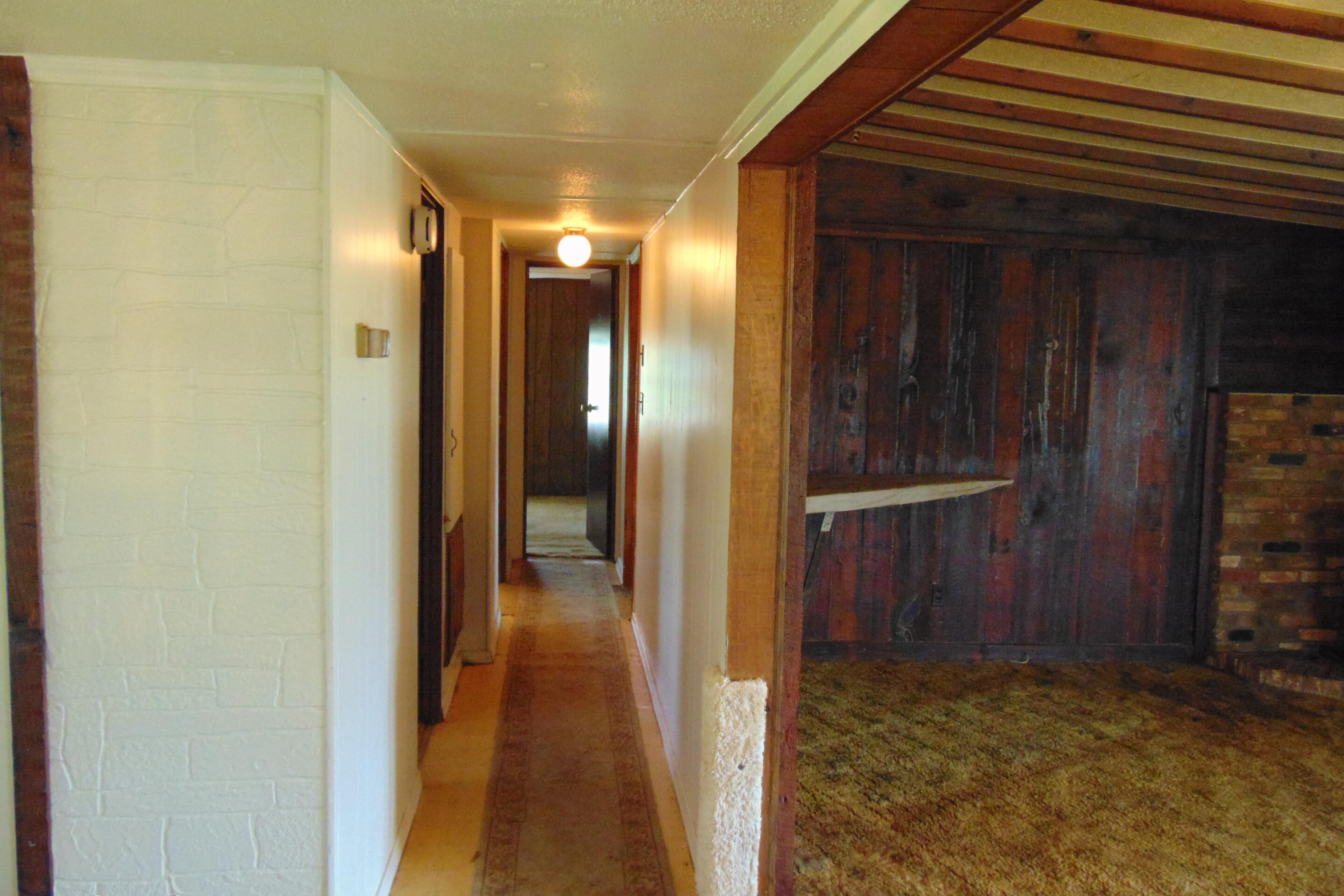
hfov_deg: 67.4
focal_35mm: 27
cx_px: 665
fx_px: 1008
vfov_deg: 47.9
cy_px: 432
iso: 400
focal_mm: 4.5
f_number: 3
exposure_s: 1/25
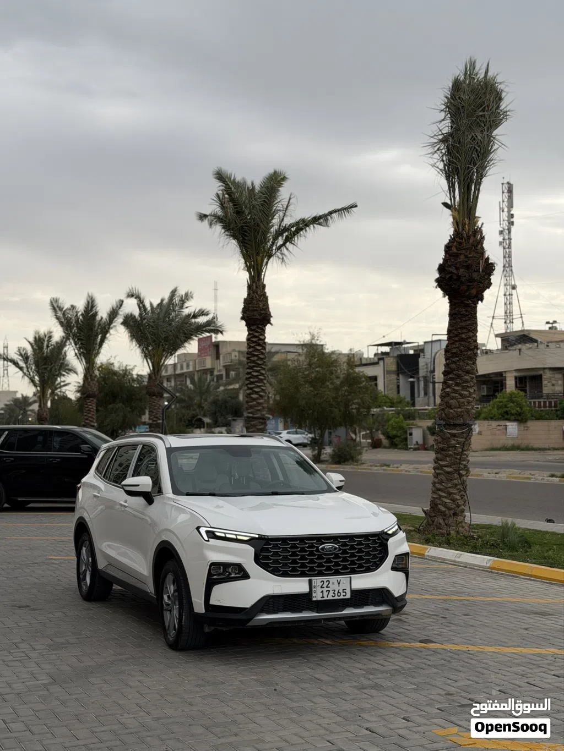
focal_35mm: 48
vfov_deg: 39.7
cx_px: 282
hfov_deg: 30.3
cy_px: 376
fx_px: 1043
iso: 64
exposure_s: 1/3226
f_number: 1.78
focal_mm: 6.76
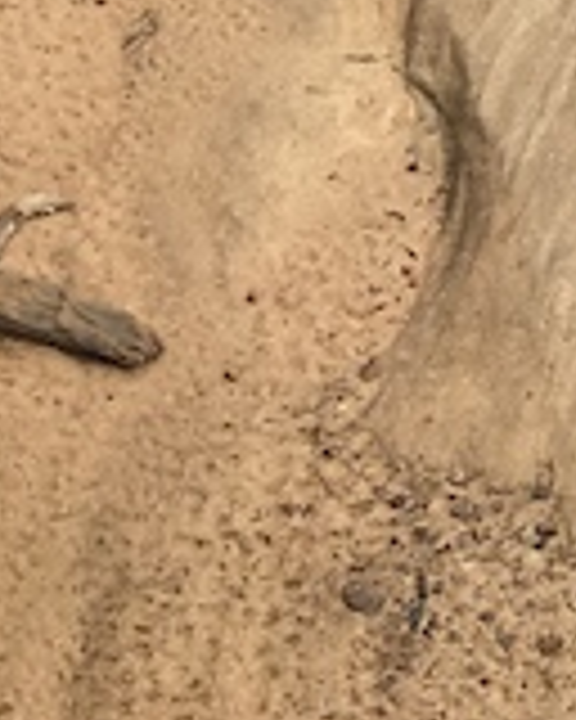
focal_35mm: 181
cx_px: 1030
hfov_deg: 8.2
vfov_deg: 8.8
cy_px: -1440
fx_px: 3857
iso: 25
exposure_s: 1/1637
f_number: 2.2
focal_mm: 4.15
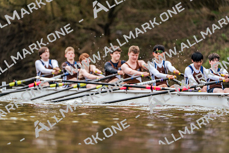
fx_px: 3041
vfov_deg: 2.9
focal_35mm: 478
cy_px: 76
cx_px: 114
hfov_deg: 4.3
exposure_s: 1/2000
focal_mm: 478
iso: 2000
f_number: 6.3
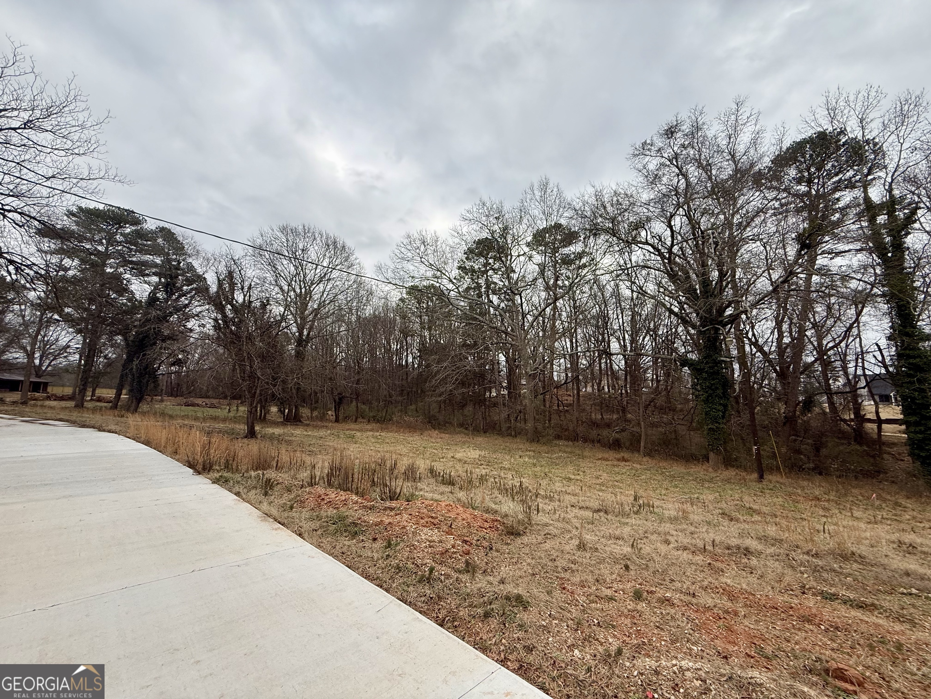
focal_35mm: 14
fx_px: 377
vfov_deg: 85.7
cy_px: 350
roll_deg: -0.3
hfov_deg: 102.1
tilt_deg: +7.2
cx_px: 466
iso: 64
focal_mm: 2.22
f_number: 2.2
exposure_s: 1/717
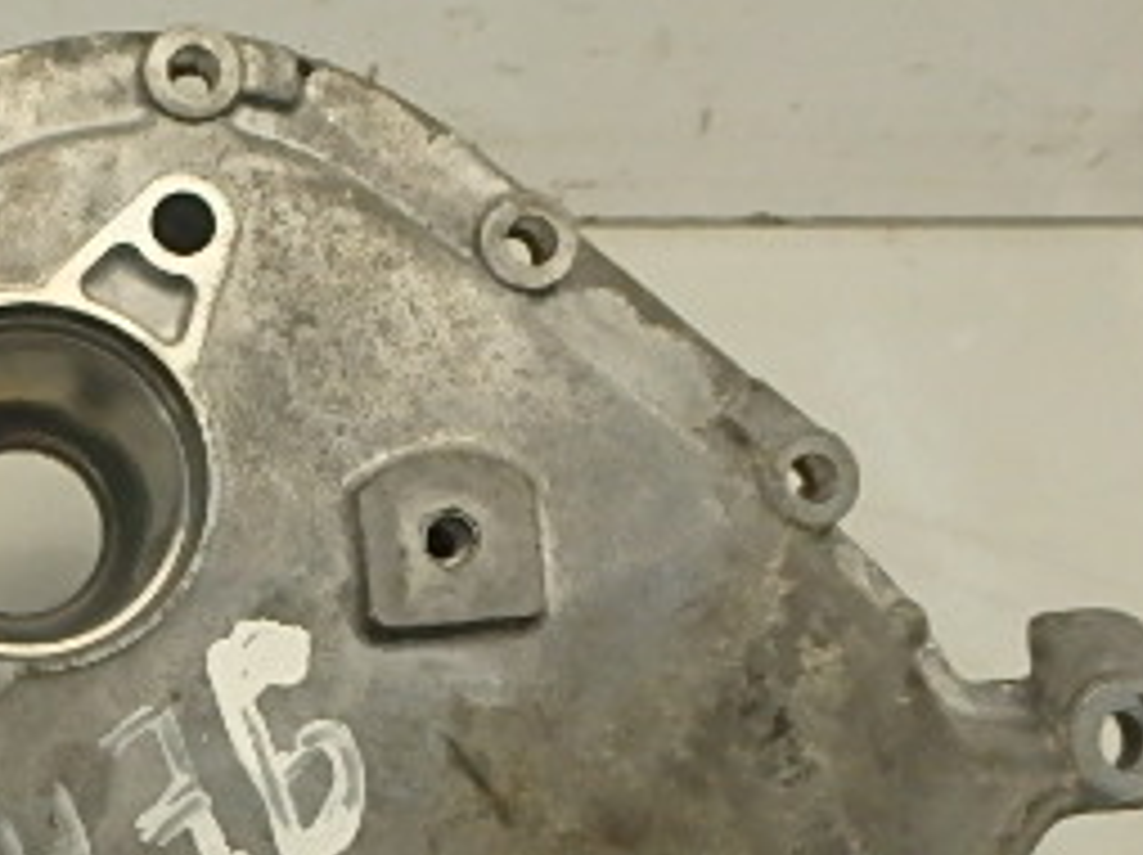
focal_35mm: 53
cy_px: 608
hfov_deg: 33.7
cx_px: 58
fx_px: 1748
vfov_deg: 27.2
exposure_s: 1/250
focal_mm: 3.7
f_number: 3.5
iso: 640
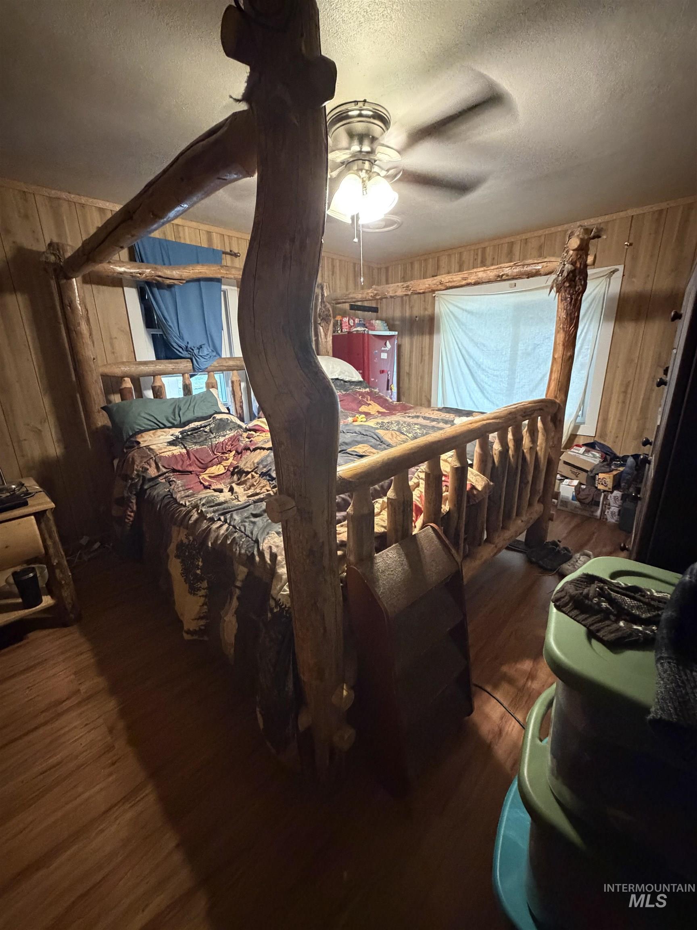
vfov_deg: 102.1
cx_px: 348
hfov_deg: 85.7
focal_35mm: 14
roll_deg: +1.7
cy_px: 465
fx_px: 376
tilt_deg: -16.8
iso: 1000
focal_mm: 2.22
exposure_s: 1/40
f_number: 2.2
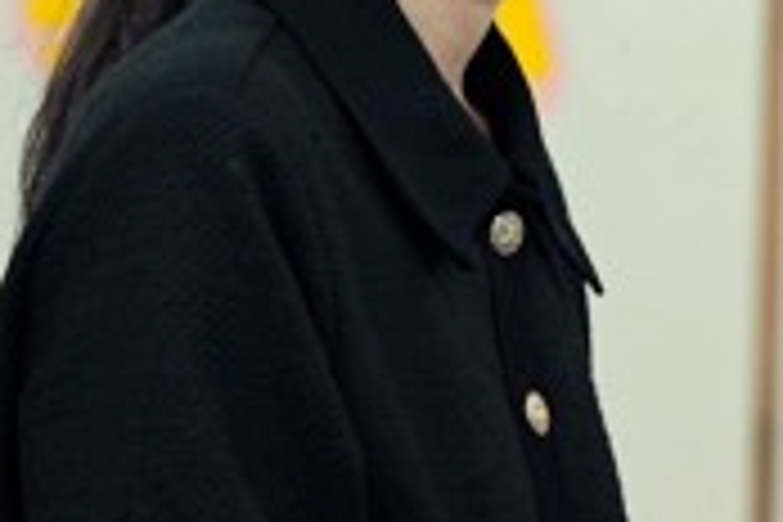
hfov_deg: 2.0
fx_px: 22444
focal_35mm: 1032
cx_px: 819
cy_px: -117
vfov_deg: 1.3
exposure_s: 1/250
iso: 1250
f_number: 4
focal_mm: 200
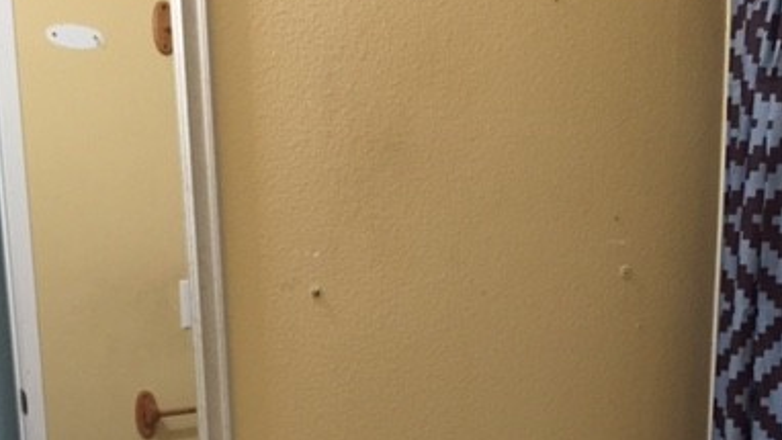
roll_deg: -0.4
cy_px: 428
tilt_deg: -12.8
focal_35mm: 53
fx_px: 1099
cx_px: 524
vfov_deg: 21.9
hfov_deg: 38.7
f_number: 2.2
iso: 200
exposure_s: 1/30
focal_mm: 4.15
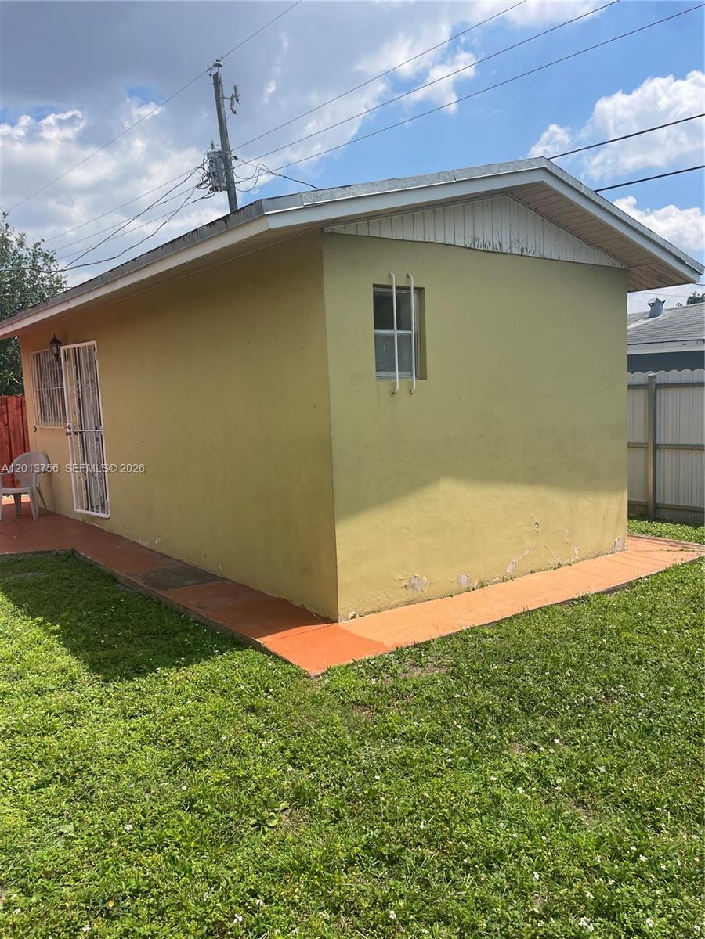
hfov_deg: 53.1
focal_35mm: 26
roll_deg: +1.5
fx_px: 706
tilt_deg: -6.4
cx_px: 352
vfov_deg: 67.3
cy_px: 470
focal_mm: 4.2
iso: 32
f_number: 1.6
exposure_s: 1/3861
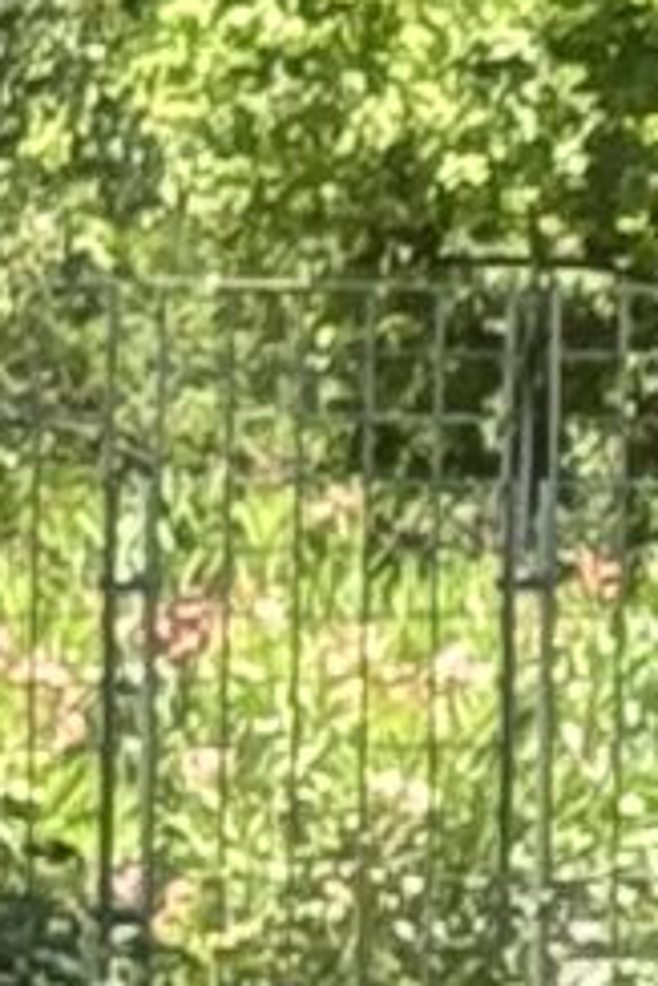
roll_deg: -0.4
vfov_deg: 3.9
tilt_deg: +1.2
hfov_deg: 2.4
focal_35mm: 524
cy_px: 81
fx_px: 14345
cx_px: 4820
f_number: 1.78
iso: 64
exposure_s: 1/980
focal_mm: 6.76
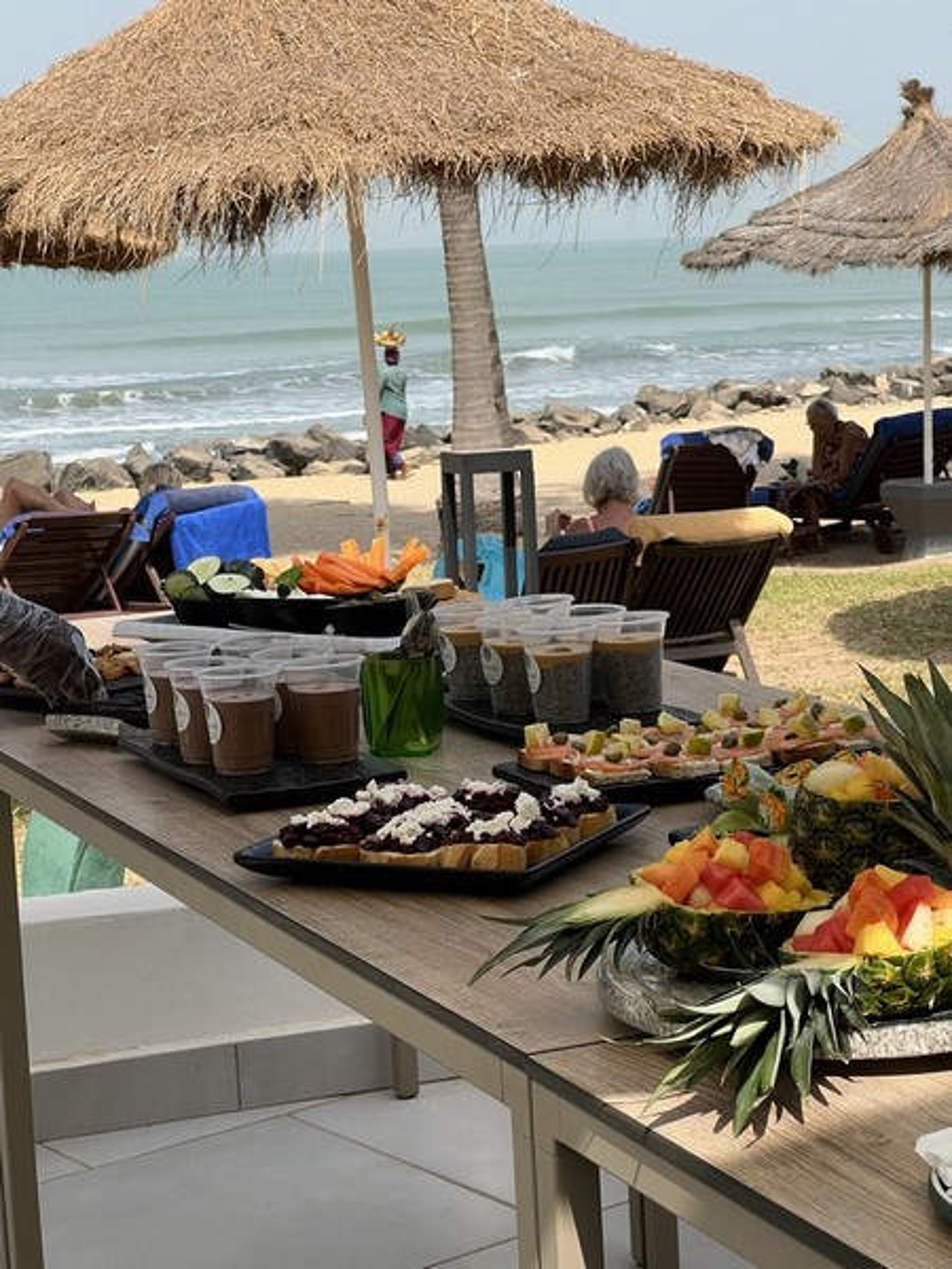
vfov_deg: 25.3
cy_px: 634
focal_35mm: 77
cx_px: 476
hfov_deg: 19.1
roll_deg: +2.7
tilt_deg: -7.0
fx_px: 2824
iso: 32
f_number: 2.8
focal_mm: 9
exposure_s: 1/539
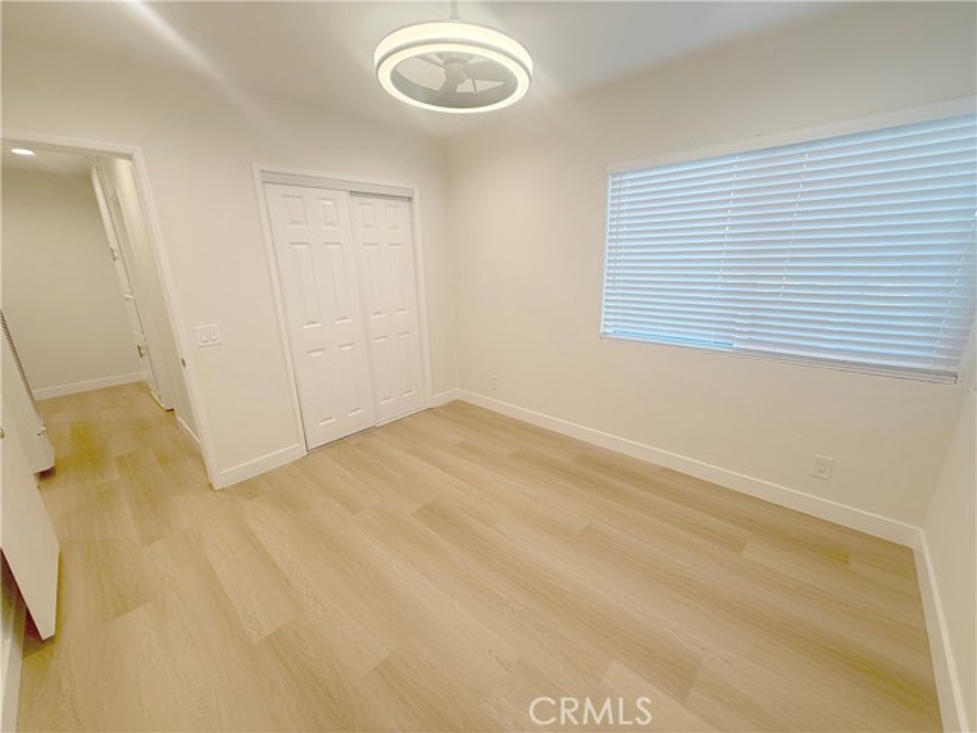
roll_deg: +1.5
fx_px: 395
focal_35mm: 14
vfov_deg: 85.7
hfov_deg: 102.1
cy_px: 366
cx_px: 488
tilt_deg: -15.5
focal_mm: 2.22
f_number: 2.2
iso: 64
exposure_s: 1/99
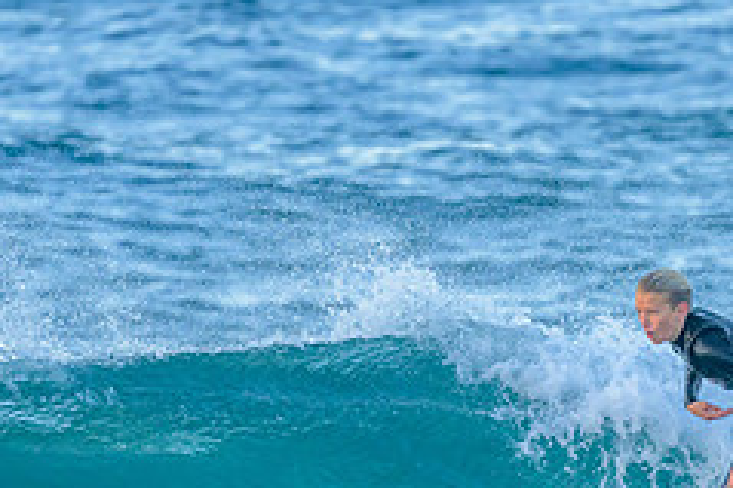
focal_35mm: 2315
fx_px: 47102
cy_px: 537
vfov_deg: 0.6
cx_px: 618
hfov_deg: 0.9
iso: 1400
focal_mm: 800
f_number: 6.3
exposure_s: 1/1600
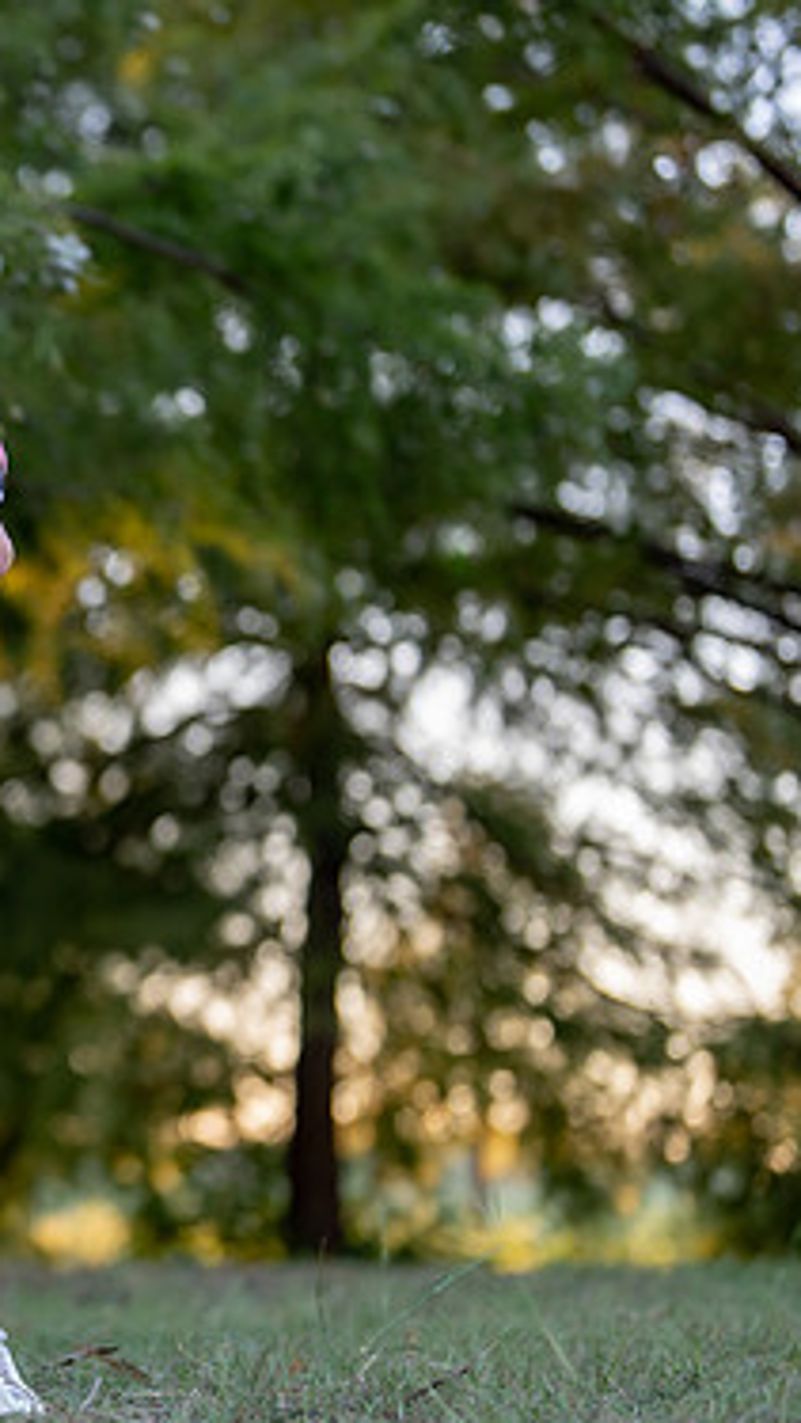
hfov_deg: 12.3
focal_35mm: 96
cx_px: -225
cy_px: 747
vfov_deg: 22.2
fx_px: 3624
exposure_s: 1/400
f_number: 1.2
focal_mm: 50
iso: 100
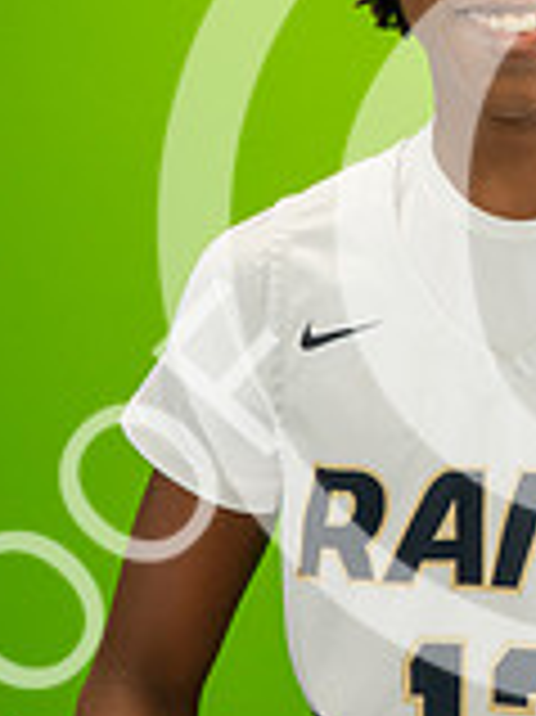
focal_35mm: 160
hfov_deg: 9.2
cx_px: 550
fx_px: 3308
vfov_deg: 12.3
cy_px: 188
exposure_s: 1/60
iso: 800
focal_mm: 35
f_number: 20
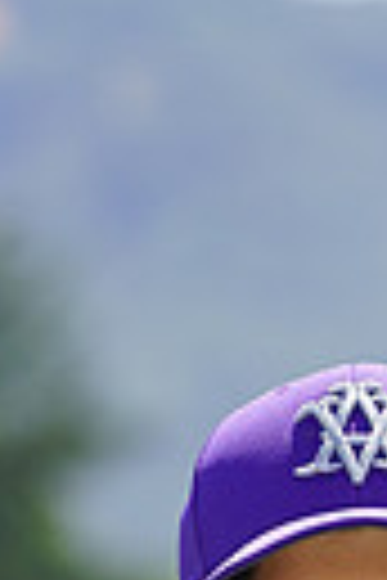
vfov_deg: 2.2
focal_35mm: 951
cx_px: 324
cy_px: 1151
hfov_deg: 1.4
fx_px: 15334
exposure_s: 1/250
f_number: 7.1
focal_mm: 212
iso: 100
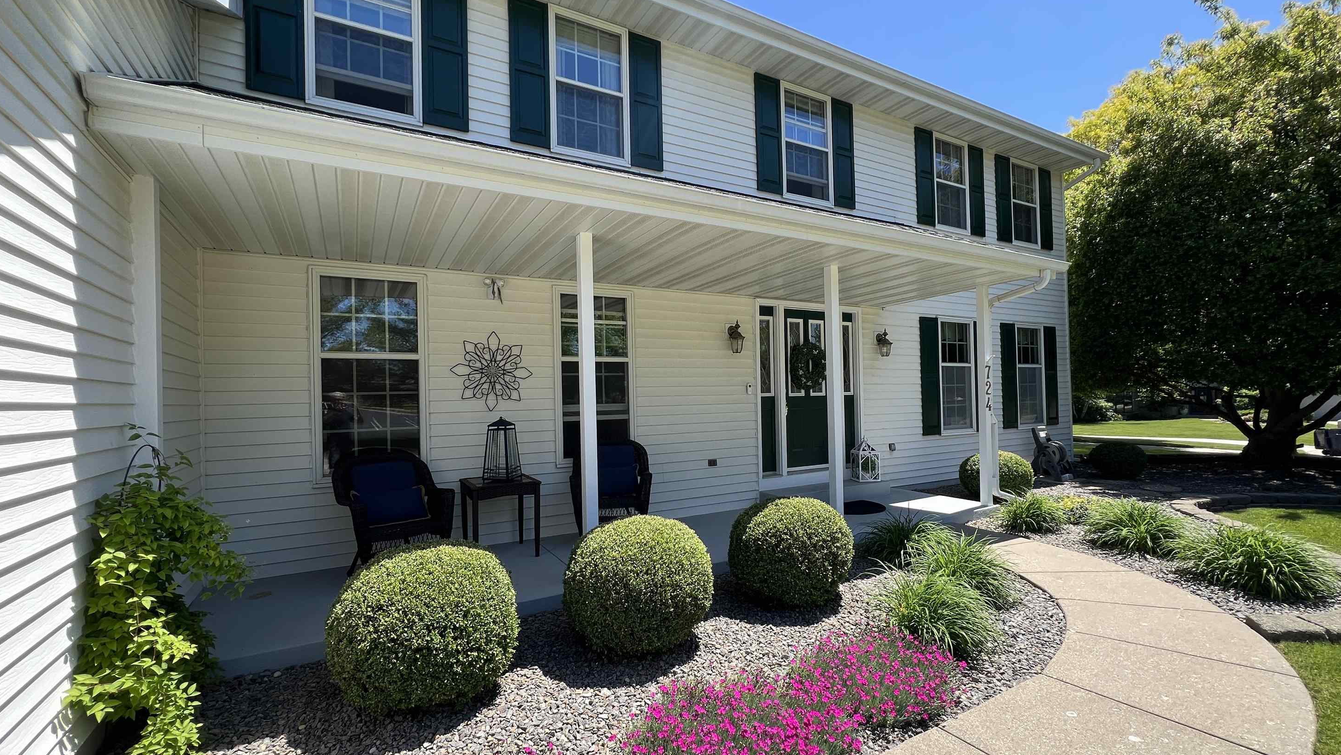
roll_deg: +1.9
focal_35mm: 15
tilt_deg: +0.4
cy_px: 396
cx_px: 671
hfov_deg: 103.0
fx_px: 533
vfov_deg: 70.5
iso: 32
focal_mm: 1.57
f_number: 1.8
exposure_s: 1/479
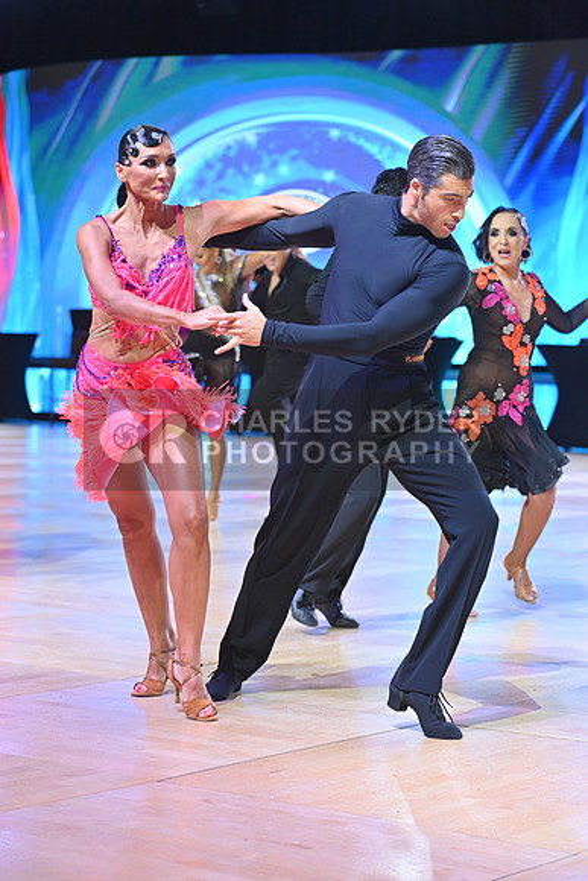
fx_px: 2252
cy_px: 440
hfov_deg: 14.9
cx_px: 294
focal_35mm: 92
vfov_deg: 22.1
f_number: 4
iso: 2000
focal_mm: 92
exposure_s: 1/250
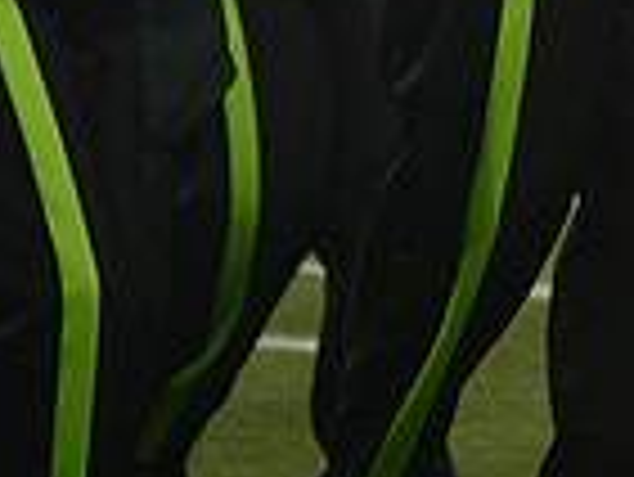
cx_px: 627
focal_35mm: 827
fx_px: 15160
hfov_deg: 2.4
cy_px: -490
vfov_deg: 1.8
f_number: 5.6
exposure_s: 1/1000
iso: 2000
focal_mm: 270
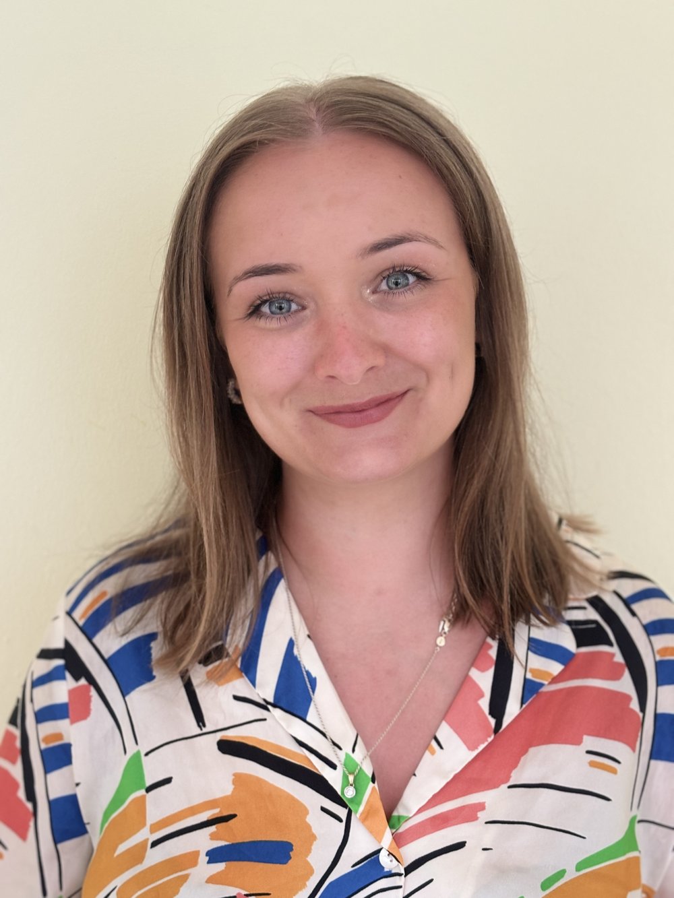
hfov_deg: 28.0
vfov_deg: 36.8
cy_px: 449
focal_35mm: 52
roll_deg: -1.5
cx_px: 337
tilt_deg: -7.7
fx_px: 1350
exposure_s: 1/40
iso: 200
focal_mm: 5.96
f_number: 1.6
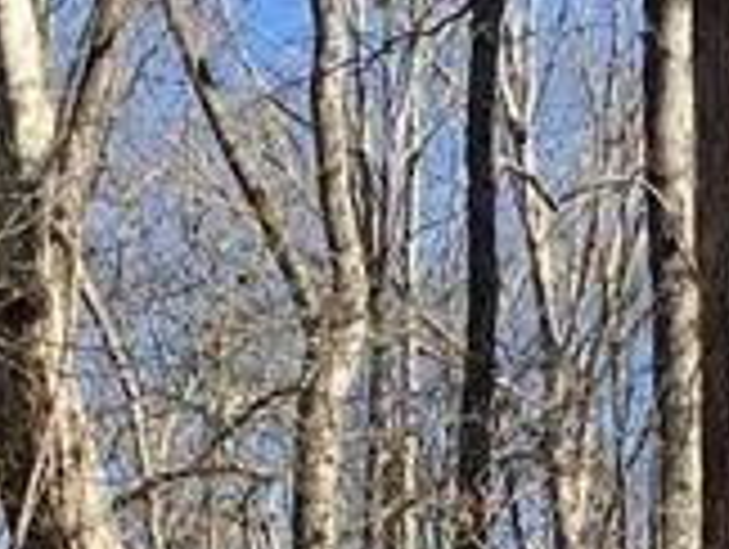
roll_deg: -0.2
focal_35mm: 183
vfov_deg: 7.5
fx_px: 3860
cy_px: 1436
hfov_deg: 10.8
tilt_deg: +4.9
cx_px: 441
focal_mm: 4.15
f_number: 2.2
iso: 25
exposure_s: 1/732
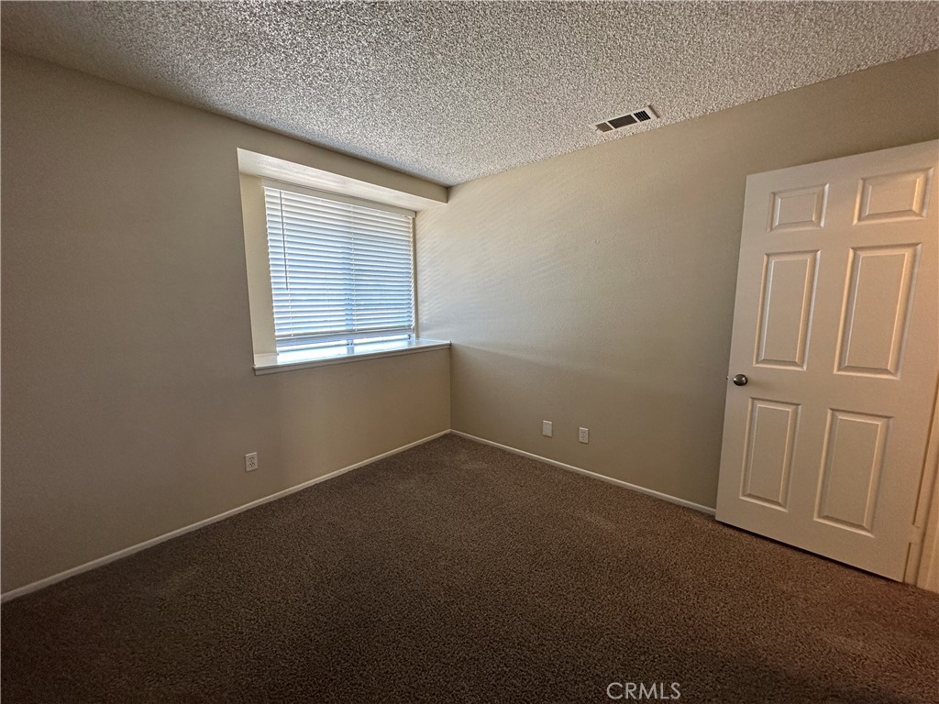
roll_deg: -0.1
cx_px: 470
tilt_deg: -8.0
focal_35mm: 14
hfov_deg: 102.1
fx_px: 380
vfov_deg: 85.7
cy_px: 352
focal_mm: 2.22
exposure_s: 1/120
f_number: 2.2
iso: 160
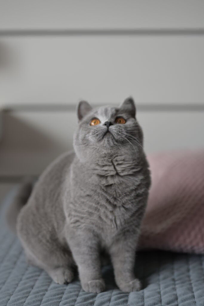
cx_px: 102
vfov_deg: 39.6
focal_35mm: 50
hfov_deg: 27.0
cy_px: 153
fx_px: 425
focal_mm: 50
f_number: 1.8
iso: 125
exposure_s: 1/60
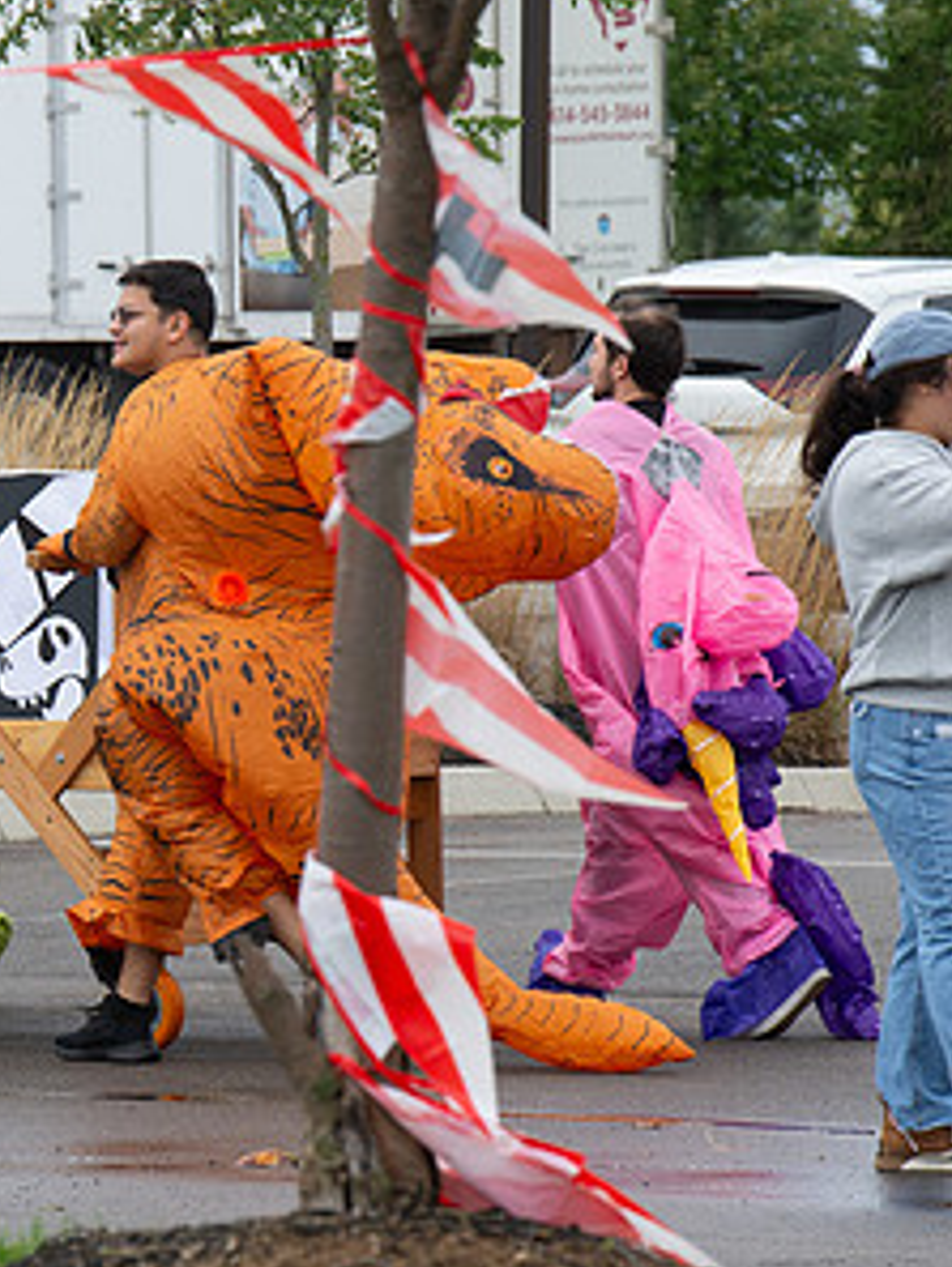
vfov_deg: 5.3
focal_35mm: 376
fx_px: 13778
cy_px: 595
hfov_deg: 4.0
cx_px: -94
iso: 640
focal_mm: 200
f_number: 10
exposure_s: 1/250
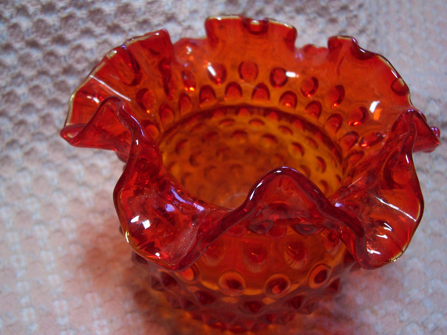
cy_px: 168
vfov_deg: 38.7
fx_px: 478
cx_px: 224
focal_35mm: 37
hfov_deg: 50.1
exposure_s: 1/30
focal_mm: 5.6
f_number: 2.8
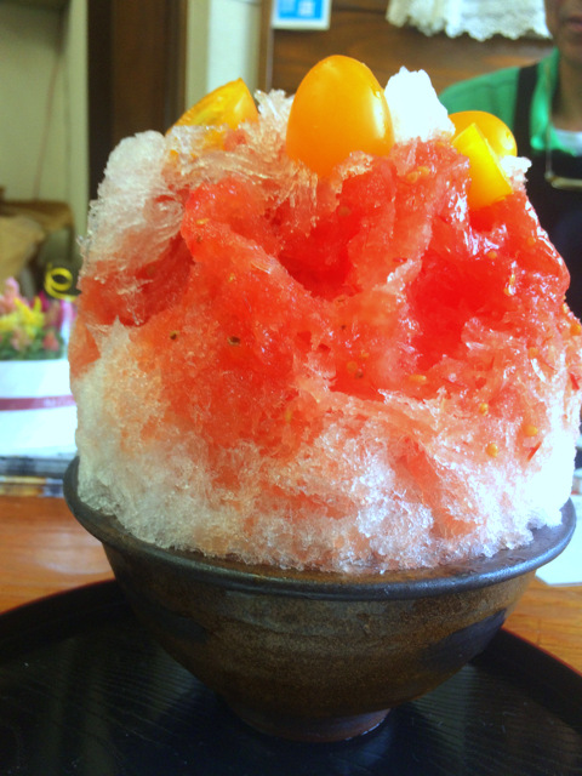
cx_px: 291
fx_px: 650
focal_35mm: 29
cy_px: 388
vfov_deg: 61.7
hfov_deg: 48.2
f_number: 2.2
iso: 40
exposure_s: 1/60
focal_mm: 4.15
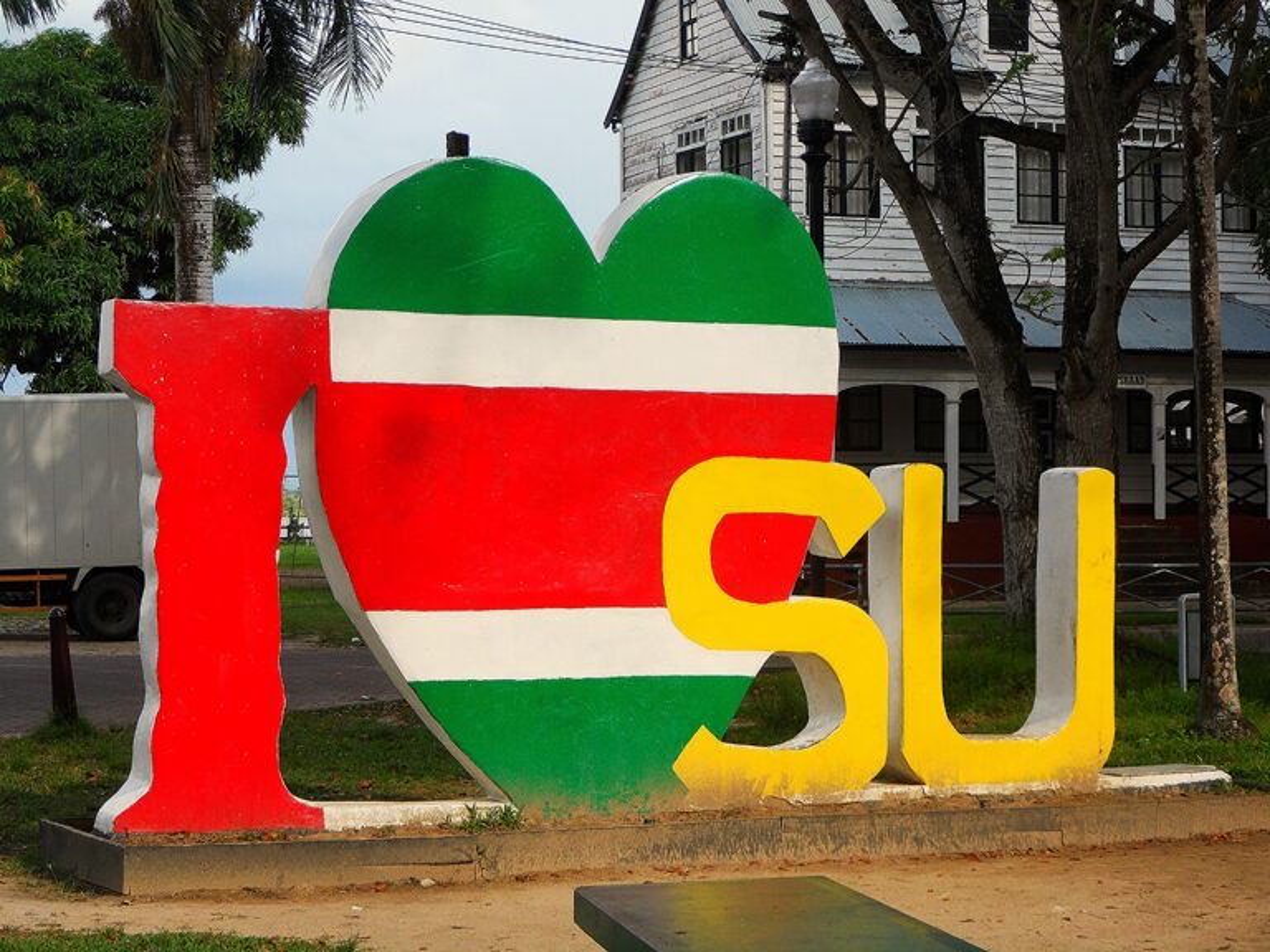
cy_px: 476
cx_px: 635
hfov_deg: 22.5
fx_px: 3192
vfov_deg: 17.0
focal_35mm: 87
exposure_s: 1/250
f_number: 5
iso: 80
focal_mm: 15.9
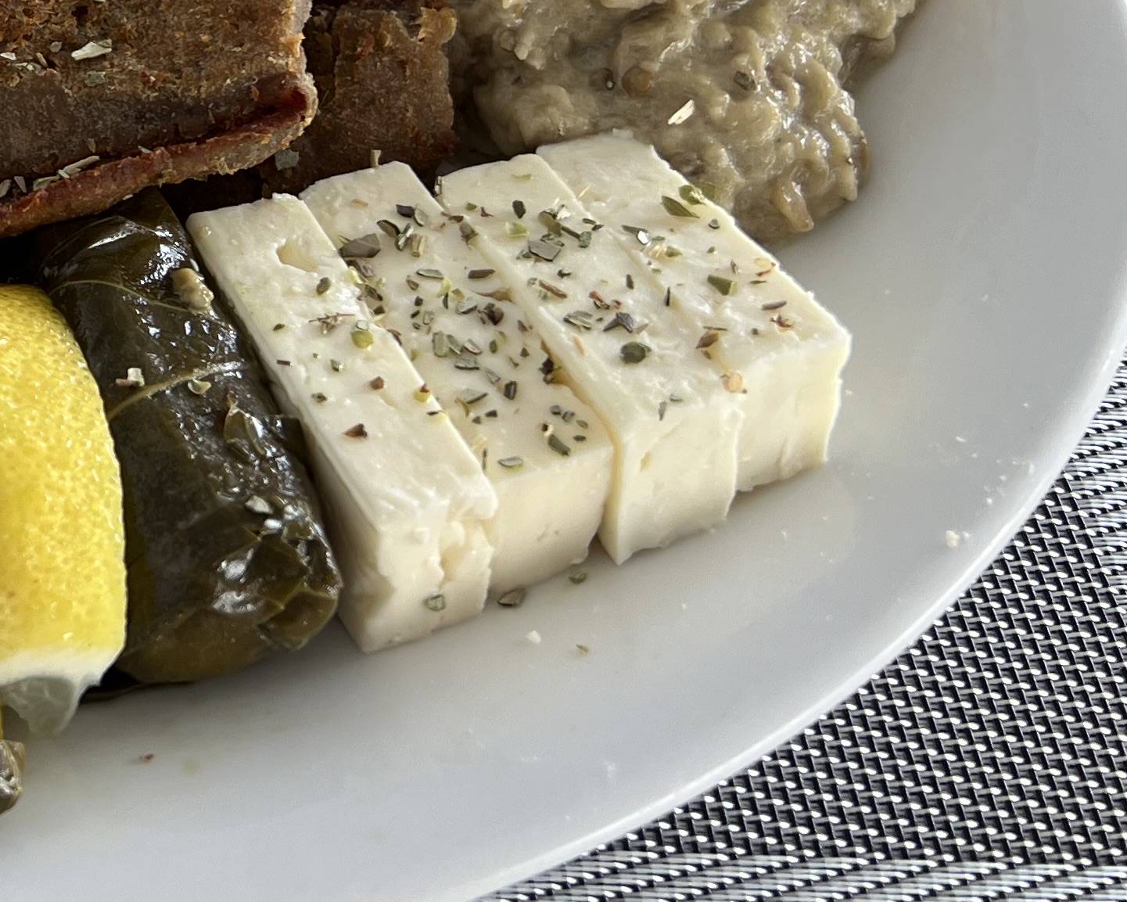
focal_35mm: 71
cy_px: -38
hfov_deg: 24.0
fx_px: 2368
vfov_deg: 20.7
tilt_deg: -48.0
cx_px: -275
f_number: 1.5
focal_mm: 5.7
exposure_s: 1/121
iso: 50
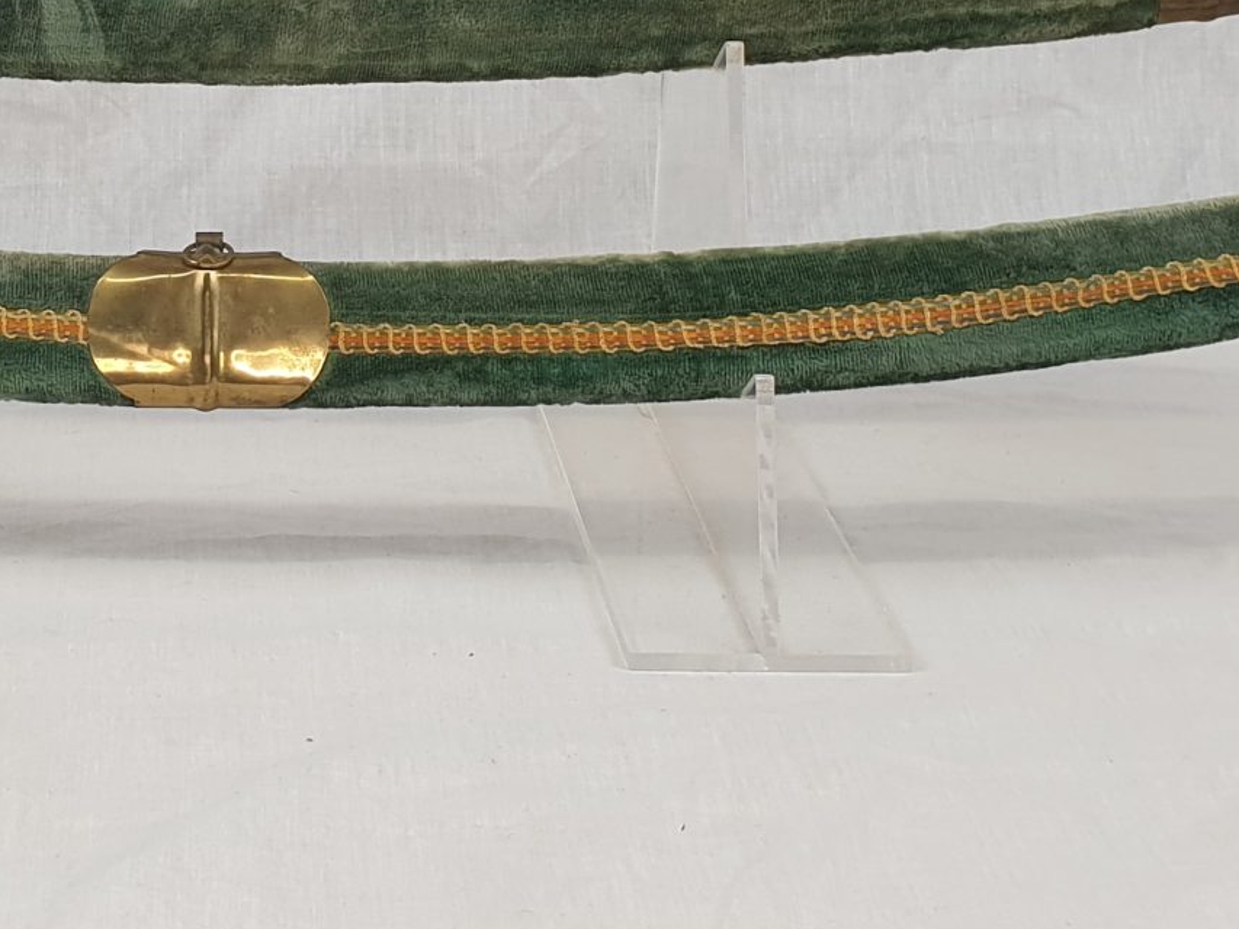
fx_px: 2792
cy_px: 150
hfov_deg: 24.5
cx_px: 184
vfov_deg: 18.7
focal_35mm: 78
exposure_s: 1/100
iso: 100
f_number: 2.4
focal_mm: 4.3
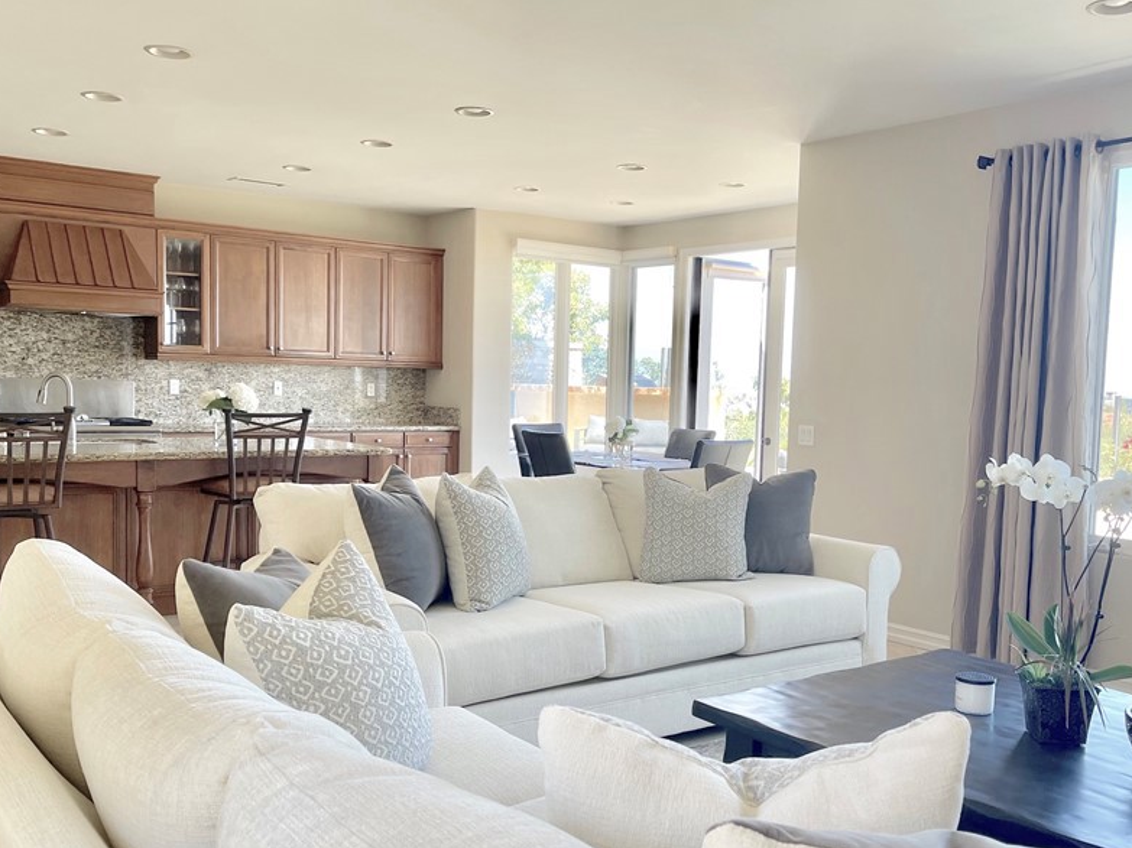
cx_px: 614
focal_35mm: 34
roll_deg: -1.5
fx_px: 1112
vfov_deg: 41.7
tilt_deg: -4.1
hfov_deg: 53.9
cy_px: 461
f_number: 1.6
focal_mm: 5.1
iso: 40
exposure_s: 1/121
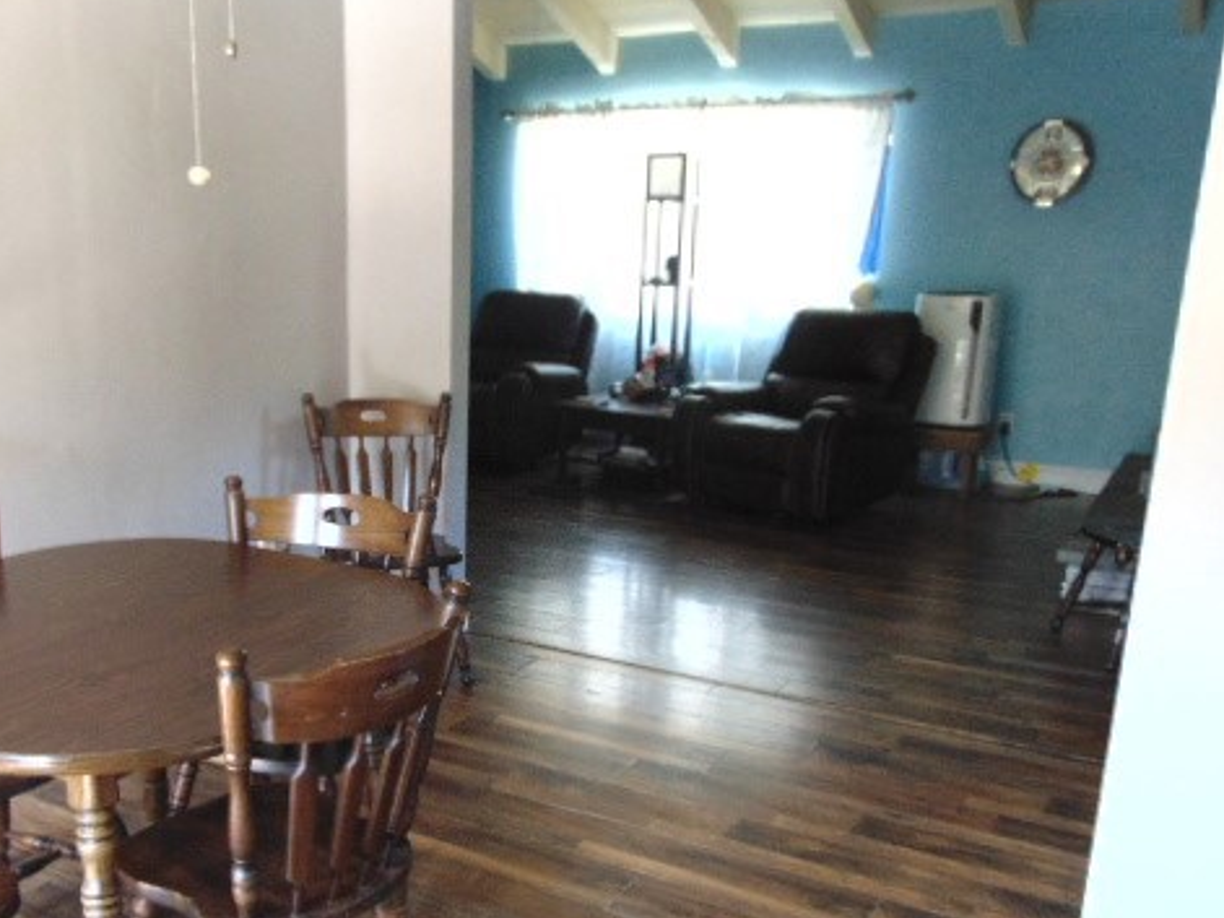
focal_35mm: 34
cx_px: 457
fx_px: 1202
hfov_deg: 53.4
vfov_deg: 41.4
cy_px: 588
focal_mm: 4.5
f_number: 3
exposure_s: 1/25
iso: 400
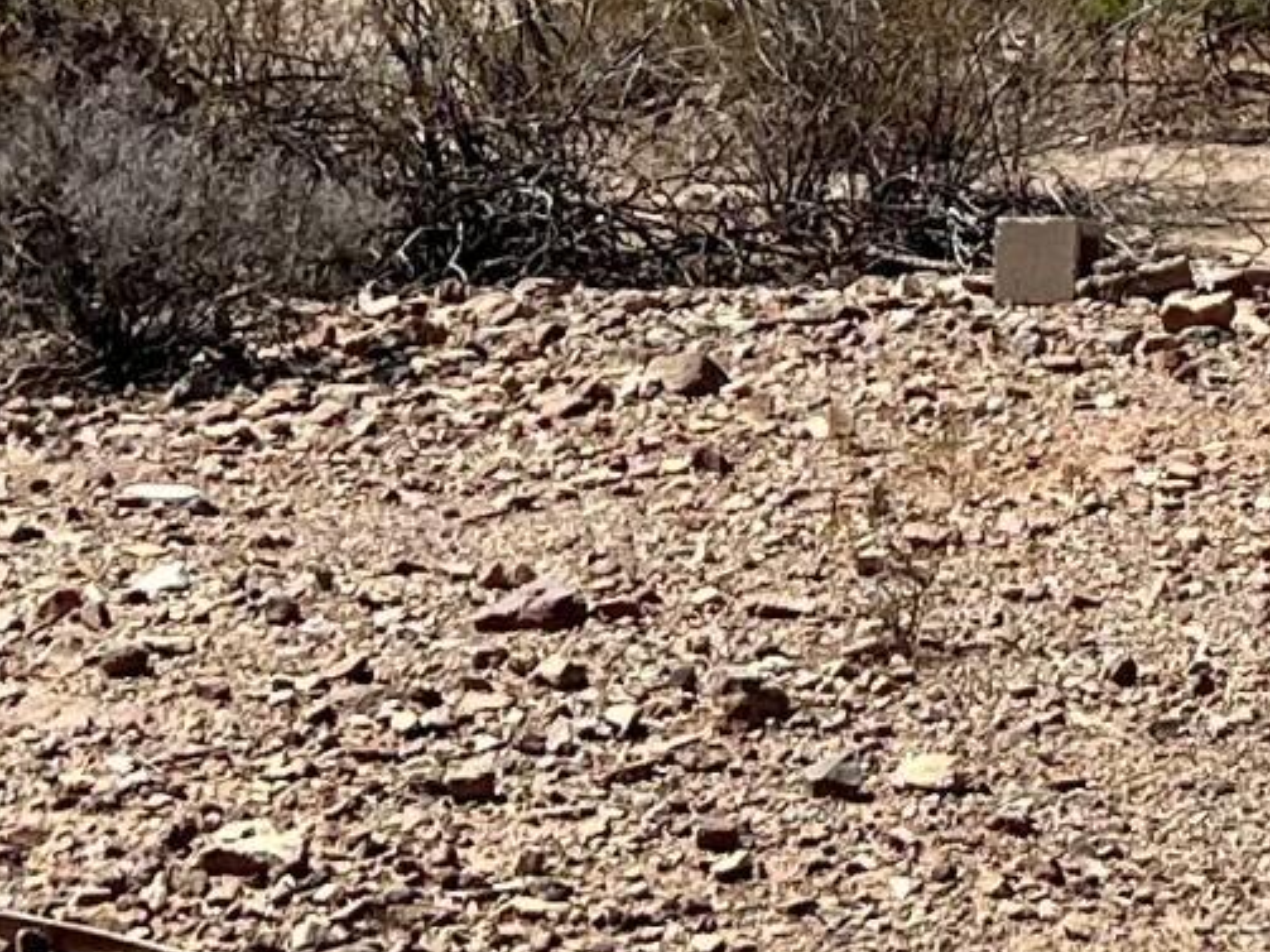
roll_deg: +1.4
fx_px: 5685
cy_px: -571
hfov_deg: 12.7
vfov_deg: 9.3
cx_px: 816
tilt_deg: +1.5
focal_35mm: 155
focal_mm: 5.7
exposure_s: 1/5076
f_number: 1.5
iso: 50
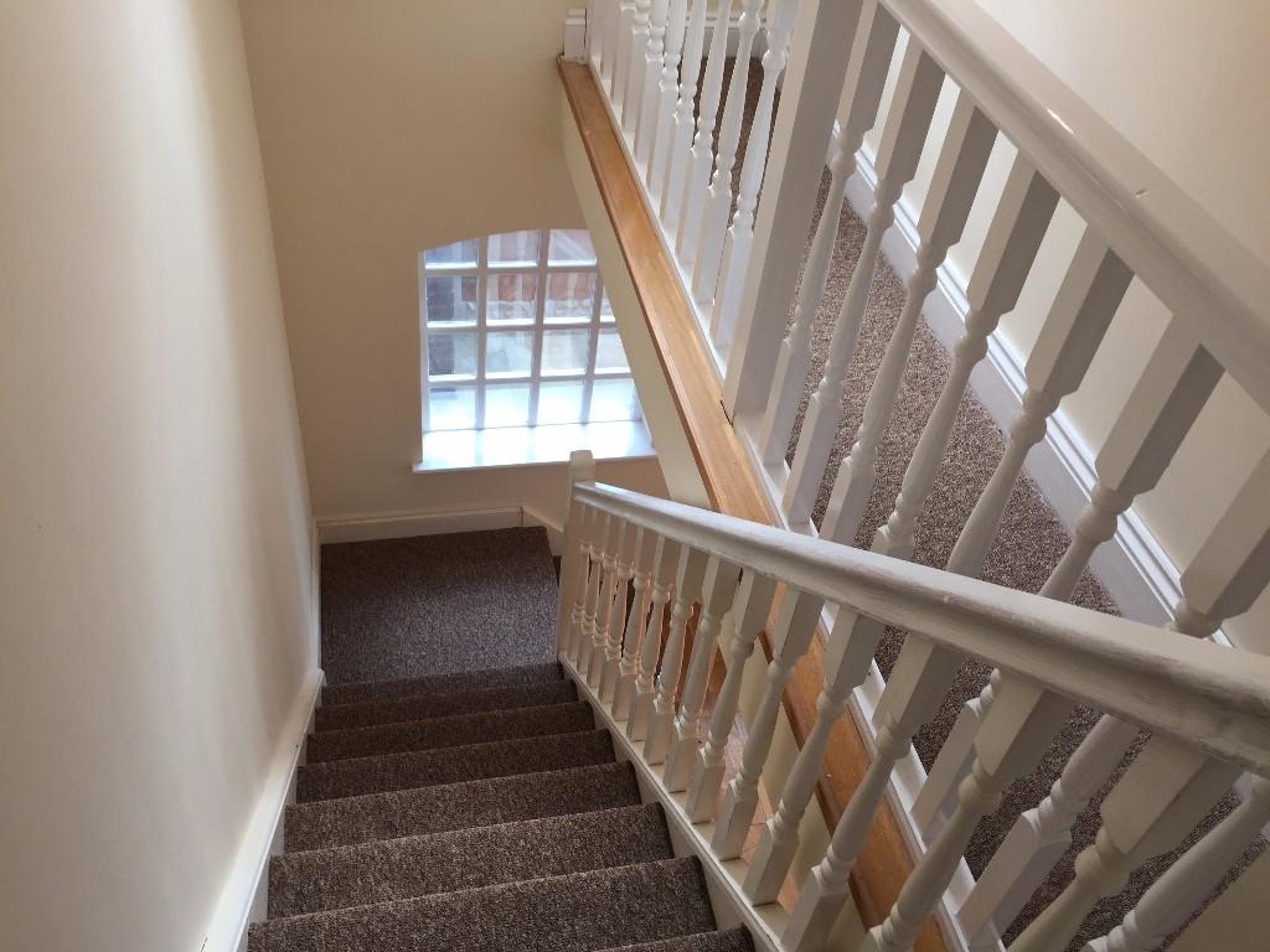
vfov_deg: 48.2
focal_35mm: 29
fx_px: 1064
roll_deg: -7.4
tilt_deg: -44.8
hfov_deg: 61.7
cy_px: 476
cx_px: 635
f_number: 2.2
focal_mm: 4.15
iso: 40
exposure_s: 1/50
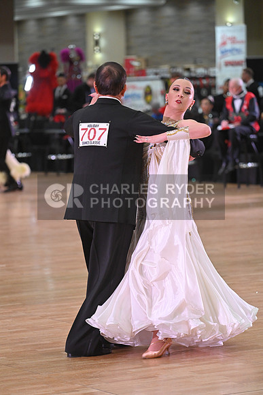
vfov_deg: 13.2
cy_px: 198
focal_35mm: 155
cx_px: 132
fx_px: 1697
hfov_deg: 8.9
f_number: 4.5
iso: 2500
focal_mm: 155
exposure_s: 1/400
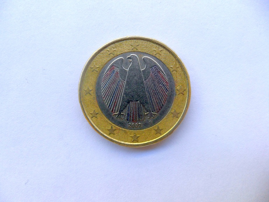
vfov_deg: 51.4
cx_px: 134
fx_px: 210
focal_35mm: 27
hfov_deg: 65.3
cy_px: 101
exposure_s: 1/250
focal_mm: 4.9
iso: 100
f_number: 3.5
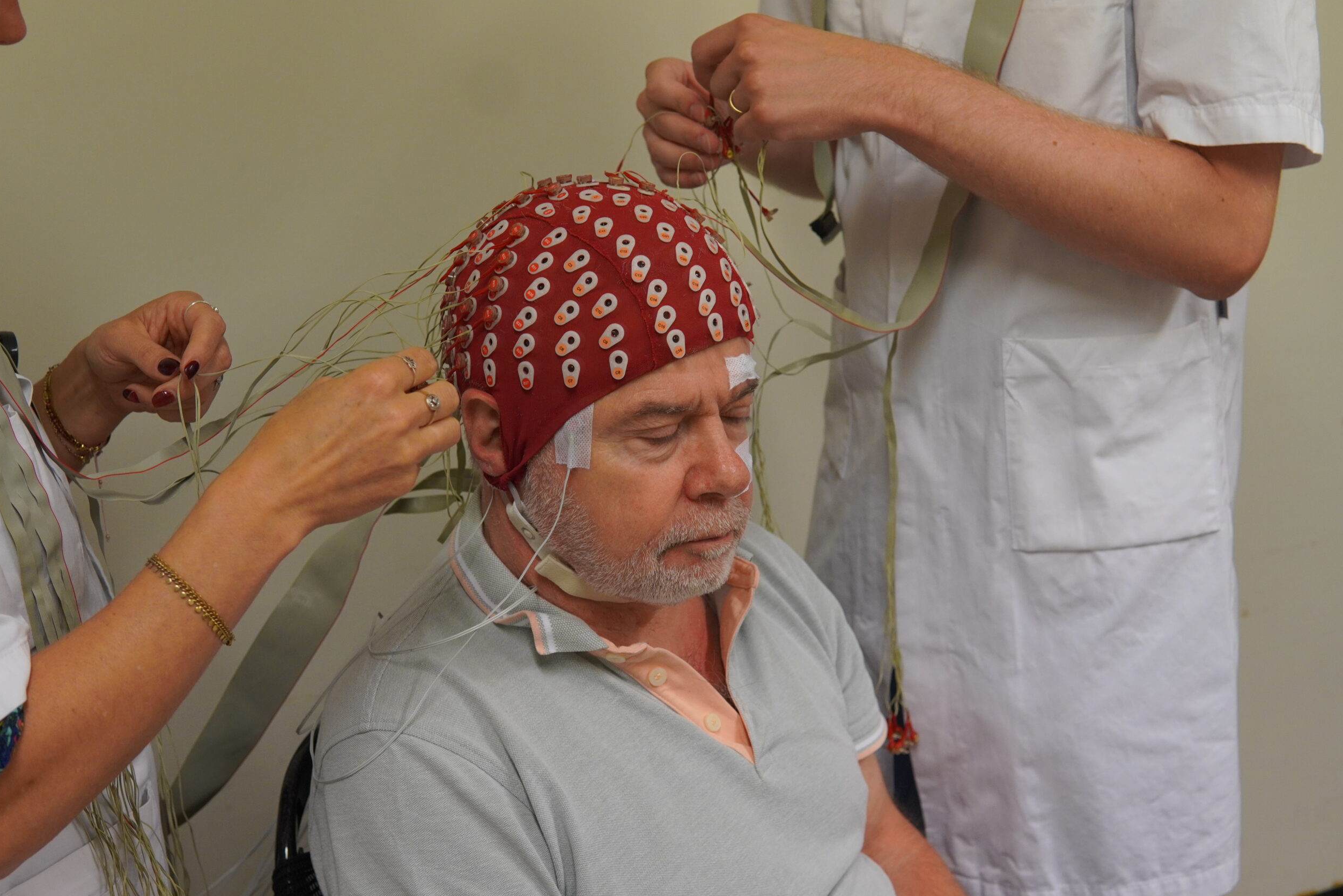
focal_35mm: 46
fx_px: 1716
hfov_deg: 42.7
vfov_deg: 29.3
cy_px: 456
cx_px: 684
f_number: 4
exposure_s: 1/160
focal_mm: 30
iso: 800
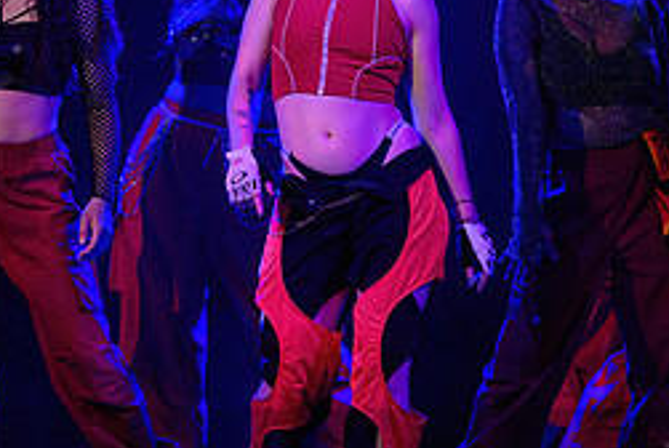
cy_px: 113
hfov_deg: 5.7
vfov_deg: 3.8
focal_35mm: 361
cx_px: 147
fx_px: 6716
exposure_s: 1/200
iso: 1600
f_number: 2.8
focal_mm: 135
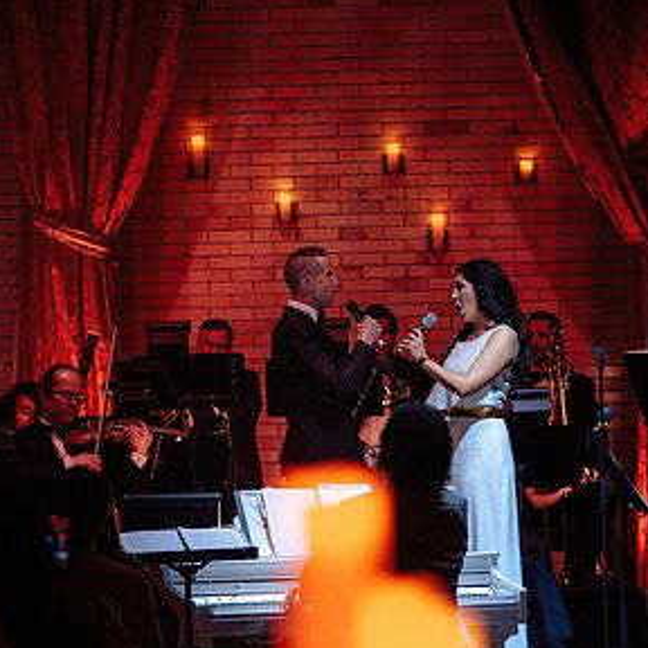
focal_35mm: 179
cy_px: 374
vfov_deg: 9.8
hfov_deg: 9.8
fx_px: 3791
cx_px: 317
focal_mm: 135
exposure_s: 1/125
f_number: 3.5
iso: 2000
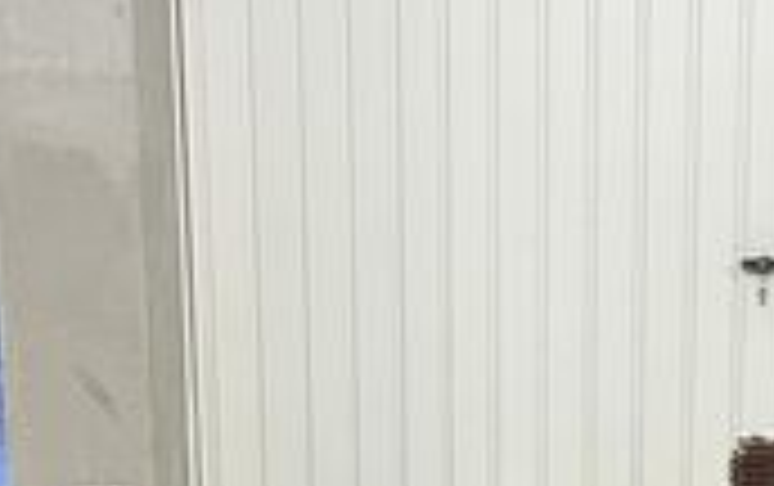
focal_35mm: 160
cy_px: 1310
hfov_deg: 13.0
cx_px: 518
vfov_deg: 7.5
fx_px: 3379
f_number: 1.8
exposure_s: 1/50
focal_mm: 5.4
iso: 500
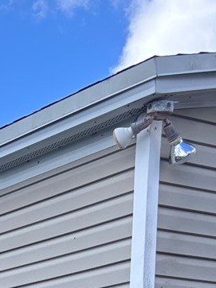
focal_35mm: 115
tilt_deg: -3.1
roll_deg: -1.8
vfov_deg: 14.6
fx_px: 958
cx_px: -249
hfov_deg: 11.3
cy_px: 553
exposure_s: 1/1418
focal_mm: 5.96
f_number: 1.6
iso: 50
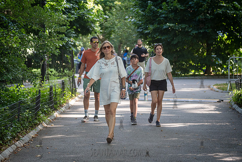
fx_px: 781
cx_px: 113
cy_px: 74
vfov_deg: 11.8
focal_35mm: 116
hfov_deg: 17.6
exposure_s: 1/400
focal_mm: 86
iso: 500
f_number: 3.5
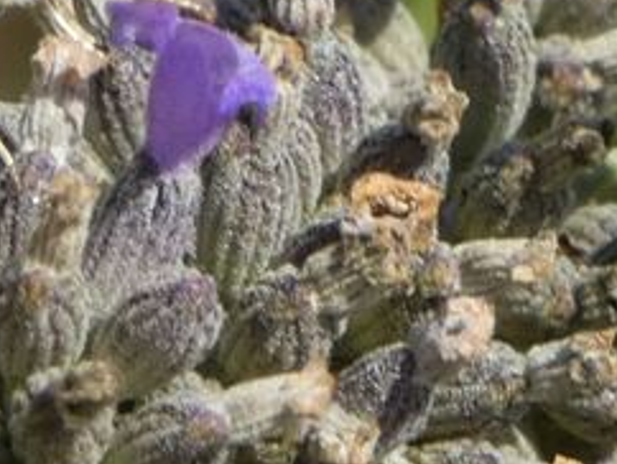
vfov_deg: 1.1
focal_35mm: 1352
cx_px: 80
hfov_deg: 1.5
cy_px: -161
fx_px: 24122
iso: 80
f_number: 5.6
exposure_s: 1/100
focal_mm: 68.8
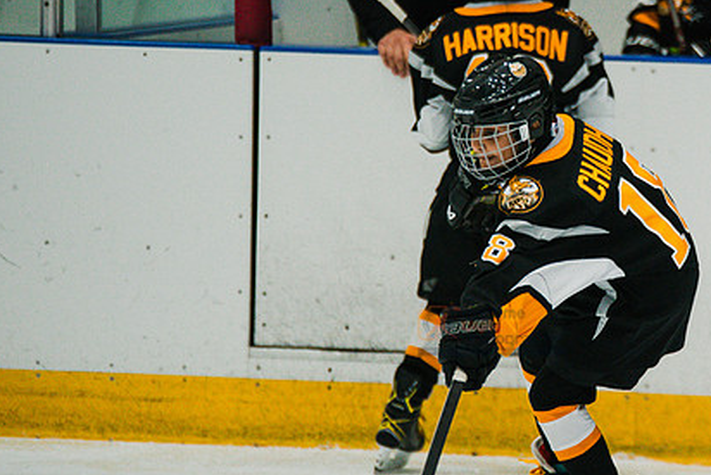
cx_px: 646
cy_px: 226
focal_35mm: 552
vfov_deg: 2.5
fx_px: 10905
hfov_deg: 3.7
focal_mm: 300
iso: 3200
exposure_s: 1/1600
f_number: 3.2
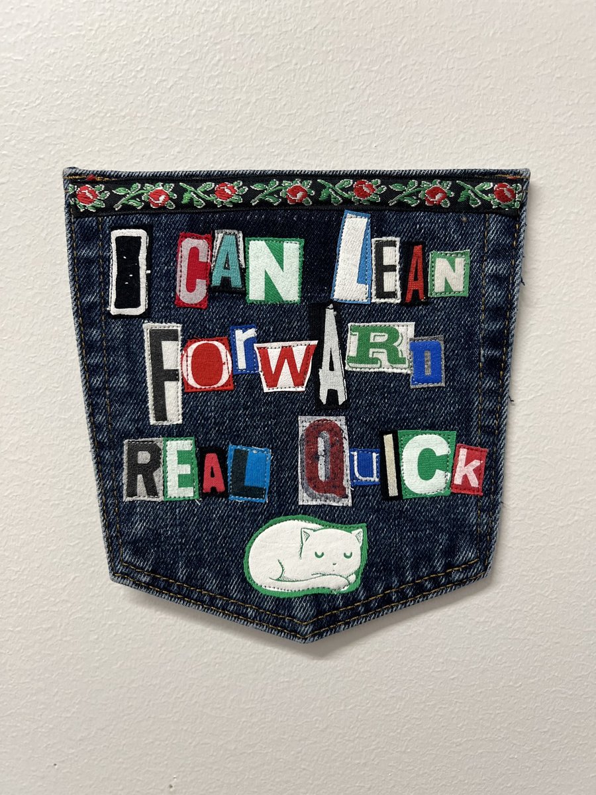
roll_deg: +0.7
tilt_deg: -1.6
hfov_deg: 53.1
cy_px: 398
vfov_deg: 67.3
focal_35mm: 26
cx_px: 298
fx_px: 597
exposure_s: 1/60
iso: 250
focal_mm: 5.7
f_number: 1.5
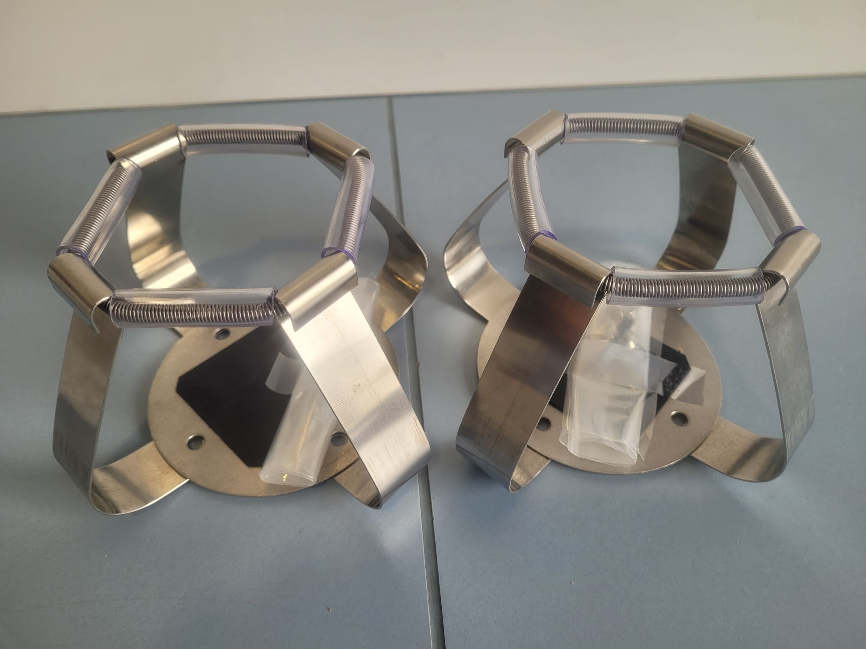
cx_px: 433
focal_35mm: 26
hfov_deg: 67.3
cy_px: 324
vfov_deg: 53.1
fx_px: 650
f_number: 1.8
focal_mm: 5.4
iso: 40
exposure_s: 1/112
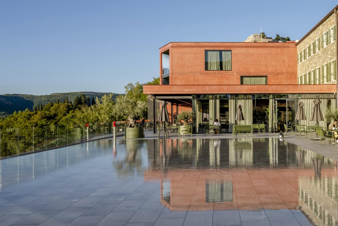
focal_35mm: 41
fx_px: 385
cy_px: 110
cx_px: 246
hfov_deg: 46.0
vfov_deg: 32.6
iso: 320
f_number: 13
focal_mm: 27
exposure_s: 1/250
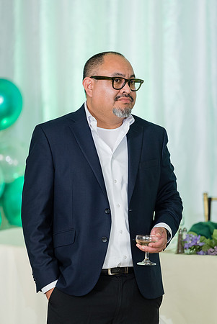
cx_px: 108
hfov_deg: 7.6
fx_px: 1642
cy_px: 162
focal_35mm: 182
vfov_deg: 11.3
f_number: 2.8
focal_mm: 182
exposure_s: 1/250
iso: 1600
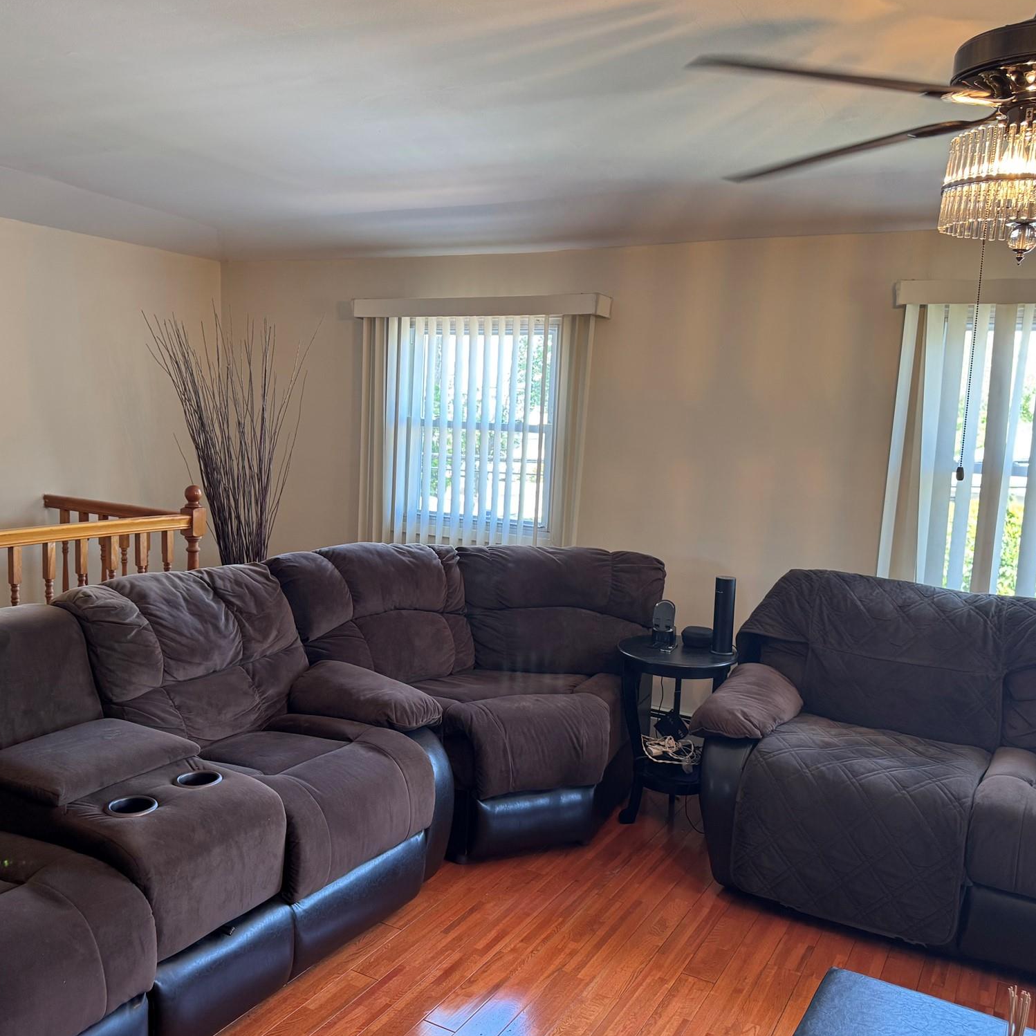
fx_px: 982
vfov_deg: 55.6
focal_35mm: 29
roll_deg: -2.8
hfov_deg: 55.6
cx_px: 487
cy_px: 511
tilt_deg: -6.4
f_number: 1.78
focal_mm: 6.76
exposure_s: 1/60
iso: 125
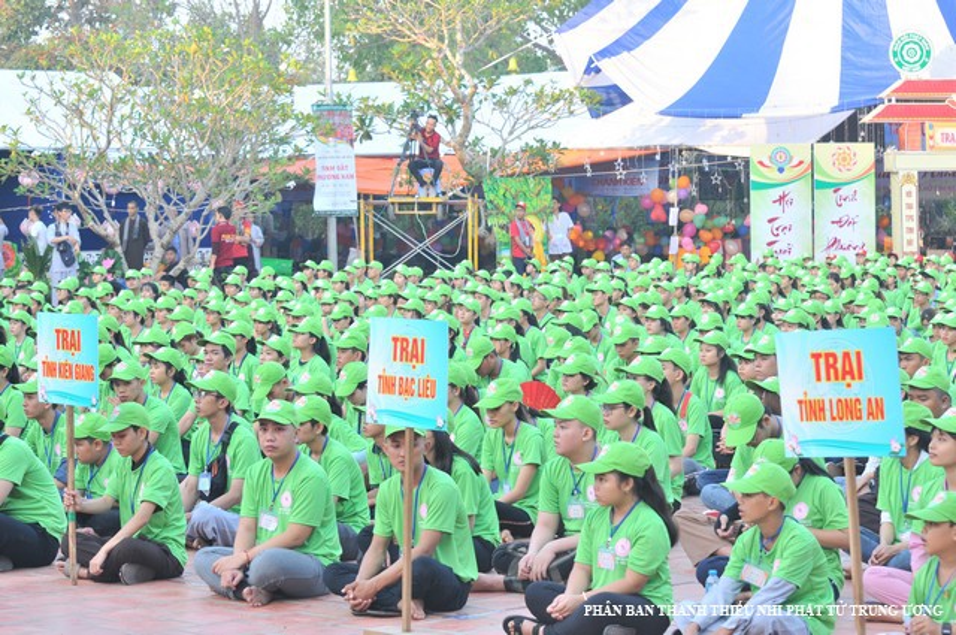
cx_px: 478
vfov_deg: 13.0
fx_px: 2785
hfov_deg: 19.5
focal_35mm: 105
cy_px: 318
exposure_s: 1/125
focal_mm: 70
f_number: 5.6
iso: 500
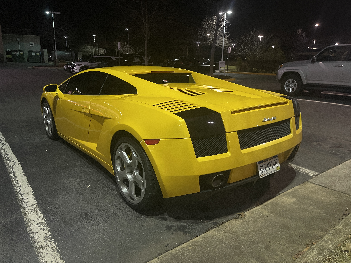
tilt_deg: -15.8
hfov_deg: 67.3
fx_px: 264
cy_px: 132
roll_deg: -1.2
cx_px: 176
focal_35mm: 26
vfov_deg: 53.1
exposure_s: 1/60
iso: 200
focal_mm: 5.1
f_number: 1.6
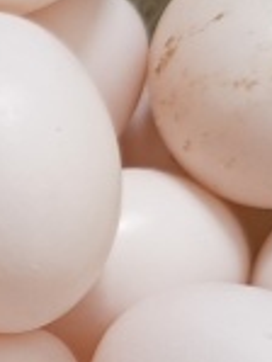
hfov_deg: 8.2
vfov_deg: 11.6
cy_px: 504
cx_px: -437
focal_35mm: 164
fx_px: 1716
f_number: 1.69
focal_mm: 6.06
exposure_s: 1/33.3
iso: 1600
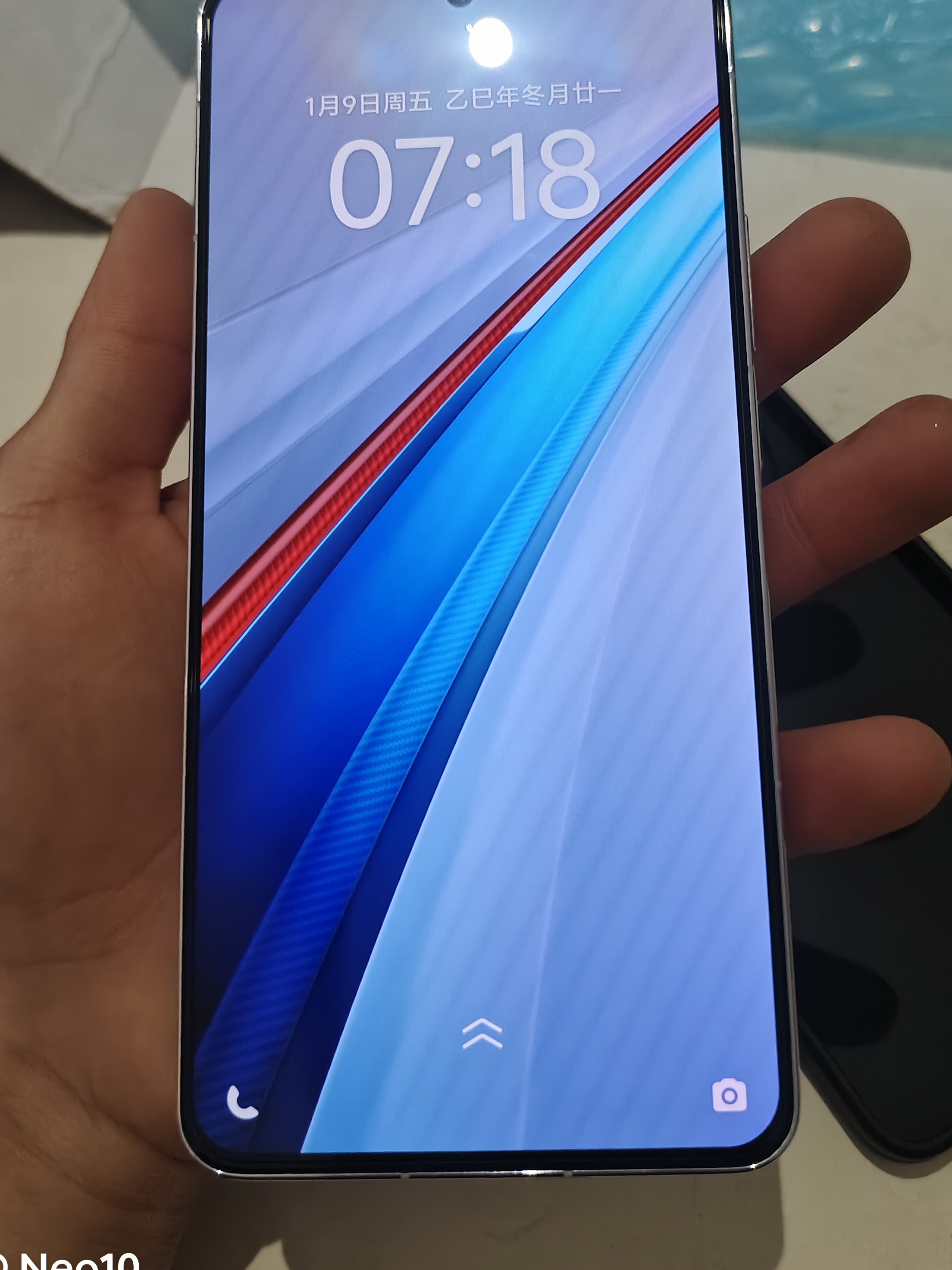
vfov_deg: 56.2
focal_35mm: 32
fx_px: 1173
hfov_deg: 44.1
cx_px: 521
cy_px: 488
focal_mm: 5.56
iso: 2742
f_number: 1.88
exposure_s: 1/510
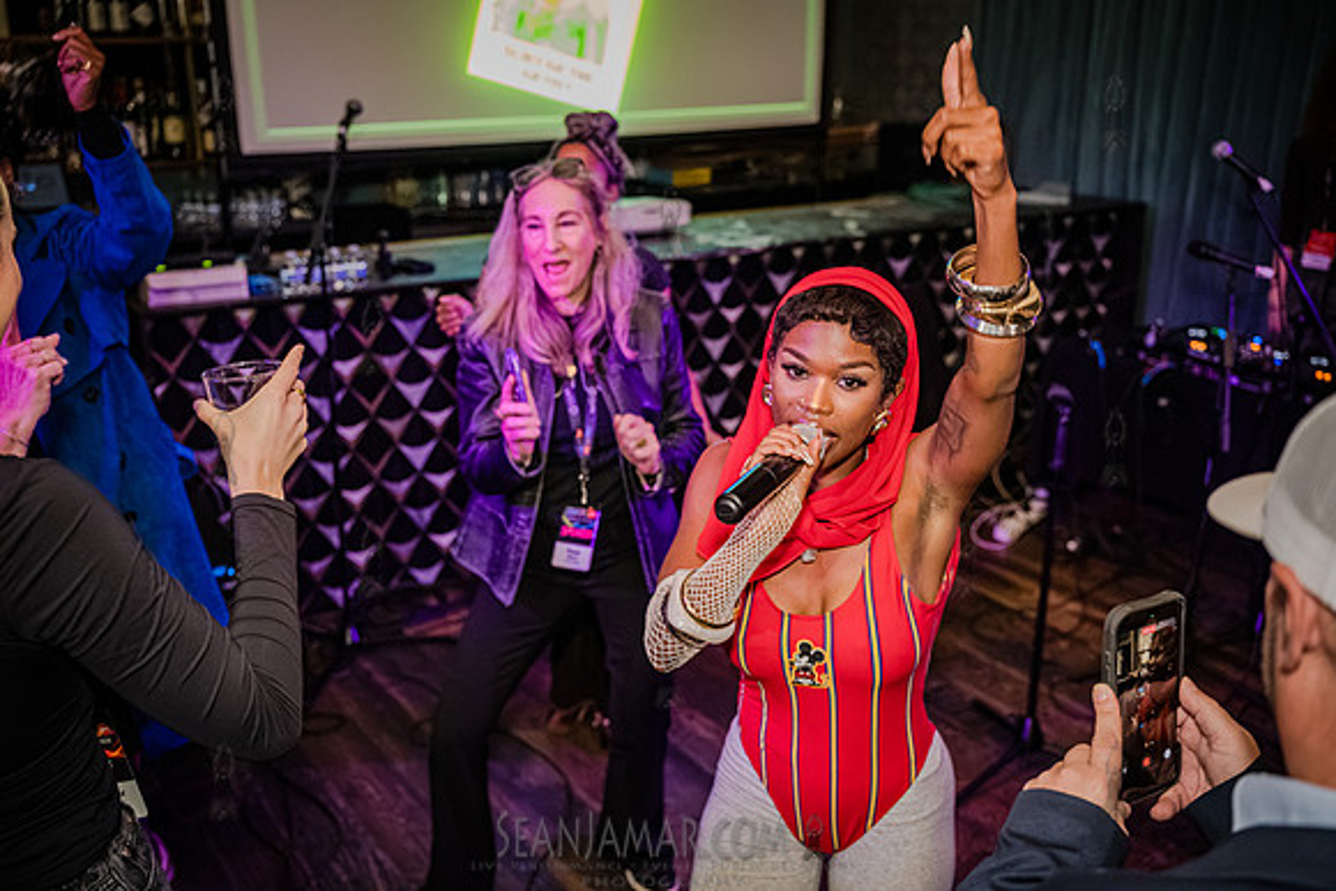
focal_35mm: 35
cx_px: 668
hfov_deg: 54.4
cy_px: 446
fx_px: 1299
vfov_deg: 37.9
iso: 12800
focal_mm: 35
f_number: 3.2
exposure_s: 1/250
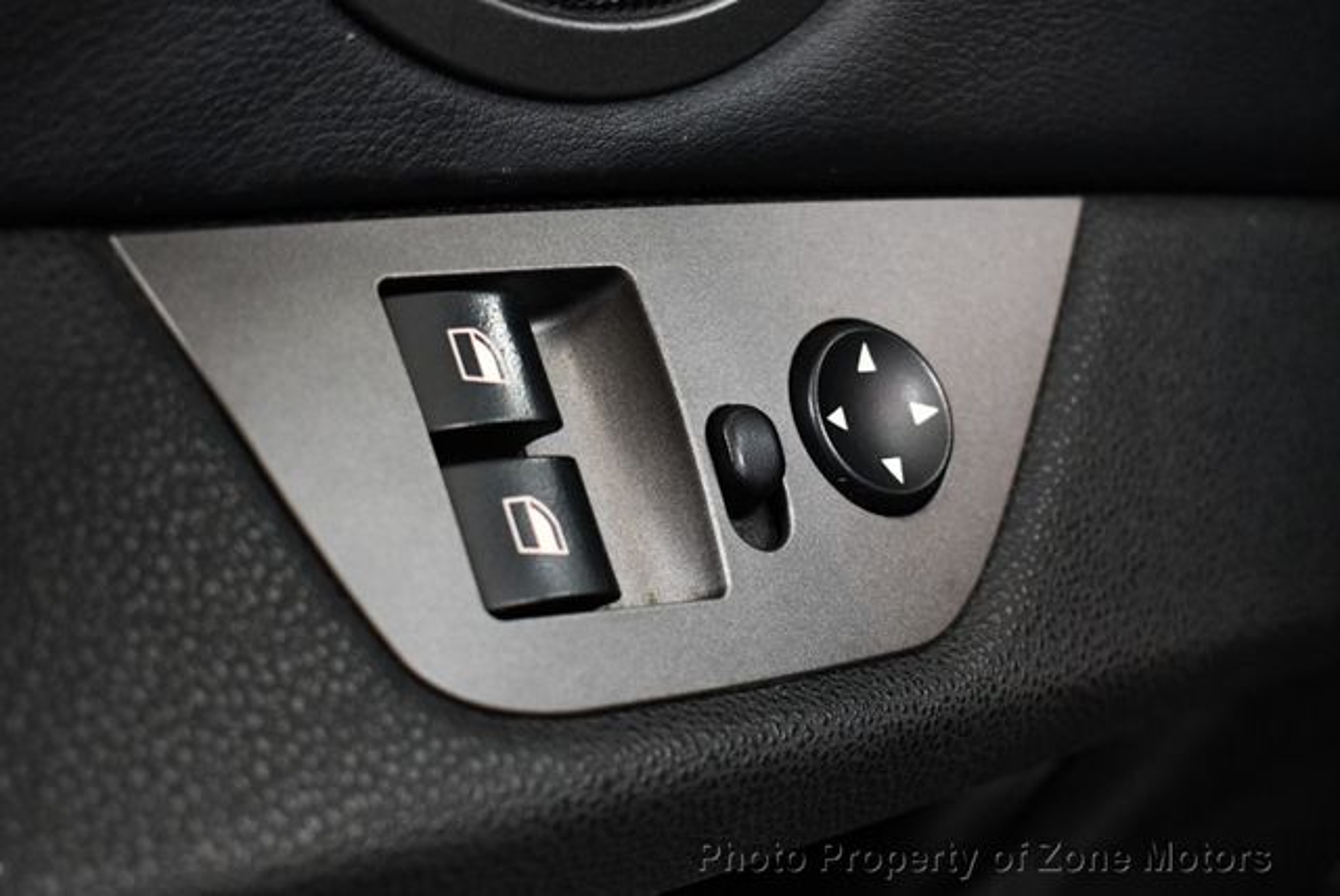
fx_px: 2384
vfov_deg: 21.3
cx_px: 670
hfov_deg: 31.4
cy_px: 448
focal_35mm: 64
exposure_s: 1/80
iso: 3200
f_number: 4.5
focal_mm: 32
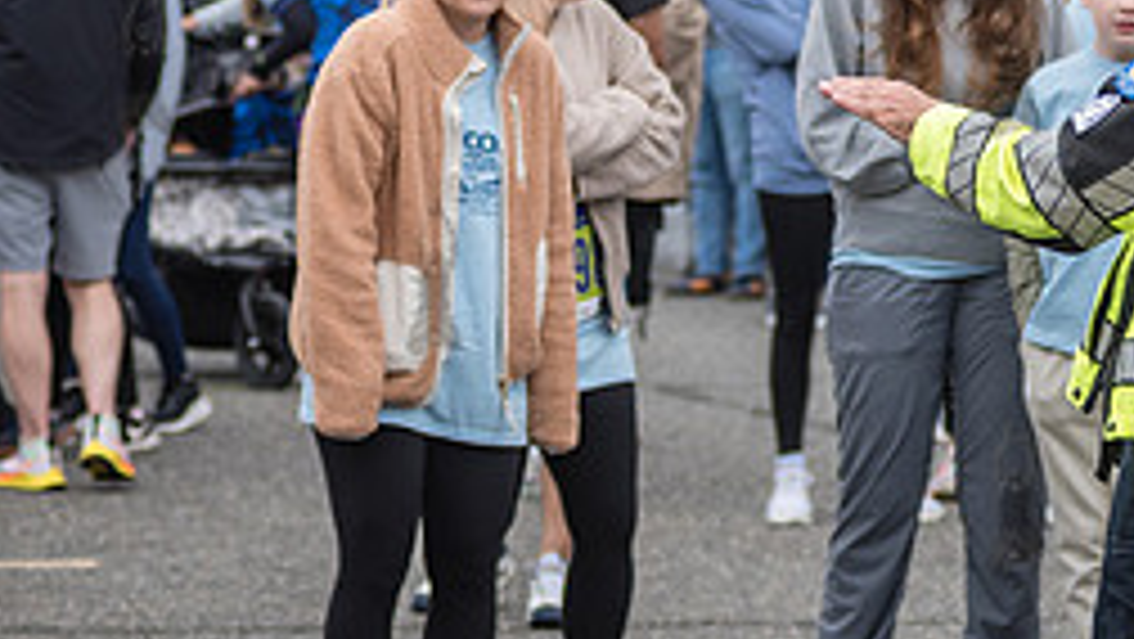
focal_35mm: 250
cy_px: 151
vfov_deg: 4.9
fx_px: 7520
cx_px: 1070
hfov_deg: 8.6
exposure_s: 1/1000
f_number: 3.5
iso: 400
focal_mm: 86
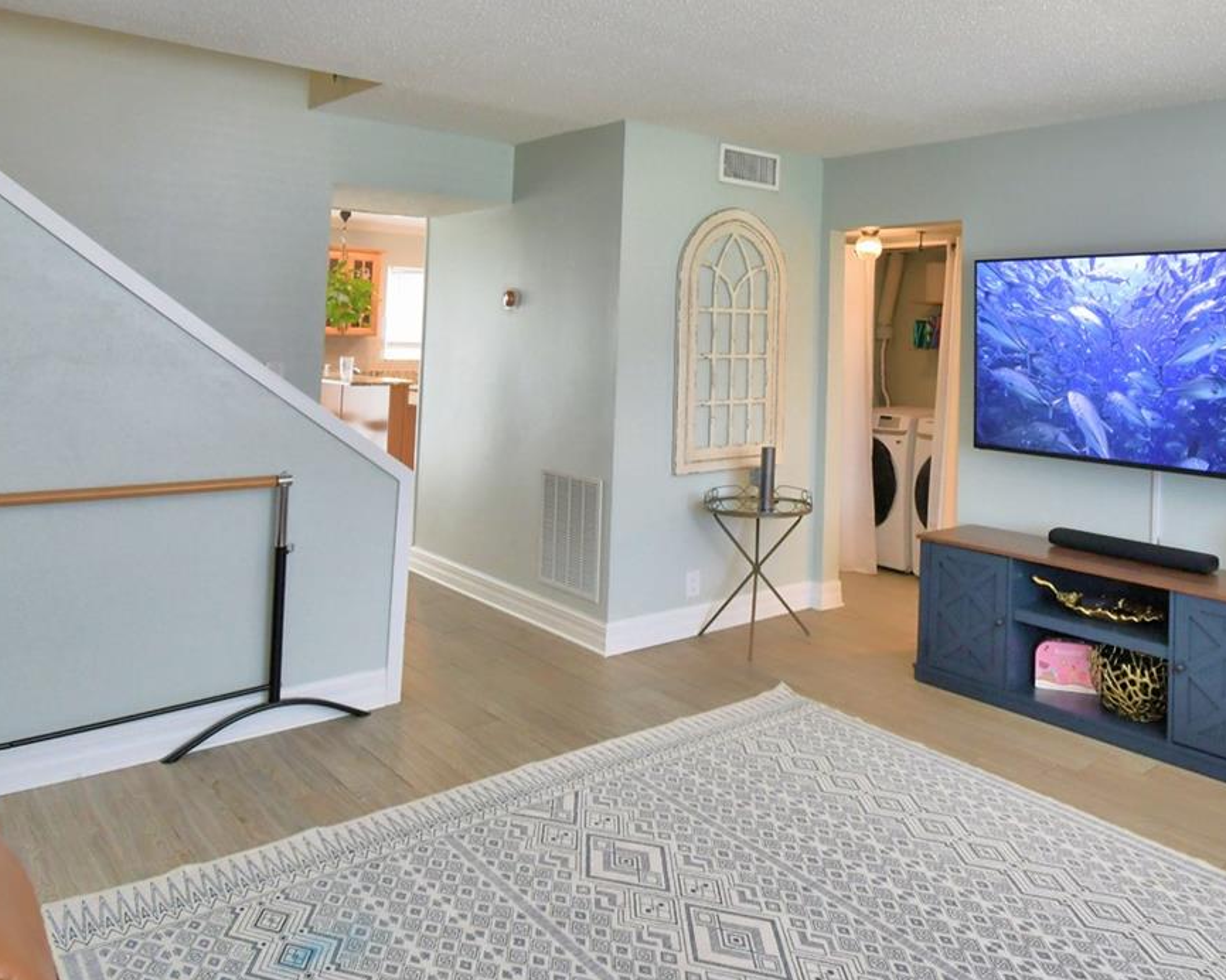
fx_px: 944
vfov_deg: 53.3
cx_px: 869
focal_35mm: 26
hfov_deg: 63.4
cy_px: 290
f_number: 4.5
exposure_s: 1/30
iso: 400
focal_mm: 10
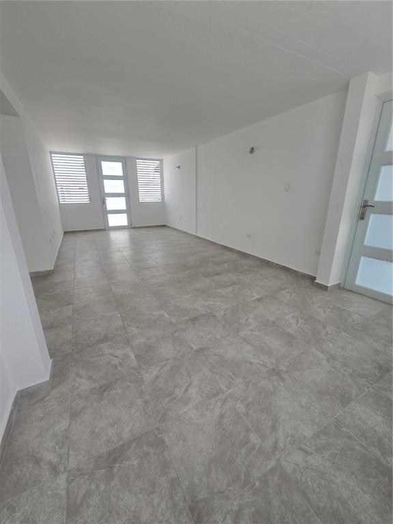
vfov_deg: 106.2
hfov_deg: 89.9
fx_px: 197
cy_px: 262
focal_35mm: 13
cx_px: 196
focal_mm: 2.2
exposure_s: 1/203
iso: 50
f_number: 2.2
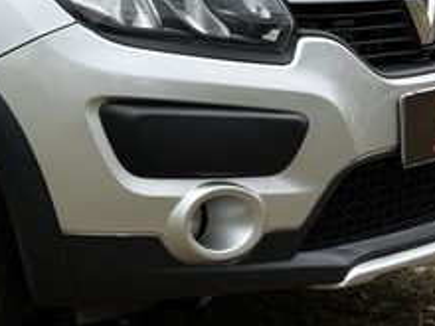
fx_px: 2224
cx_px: -206
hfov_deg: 10.8
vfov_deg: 8.4
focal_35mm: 177
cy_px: 12
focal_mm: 6.76
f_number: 1.78
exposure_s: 1/975
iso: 64
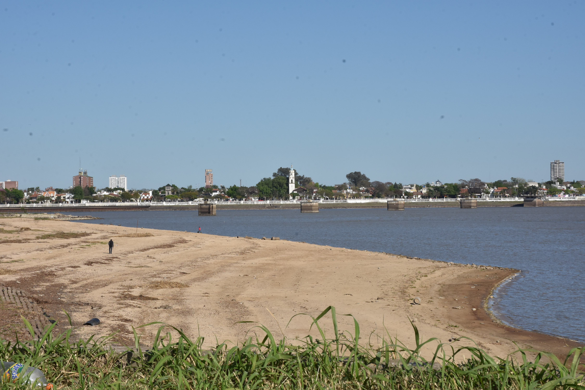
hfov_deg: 22.6
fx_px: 1463
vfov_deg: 15.2
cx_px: 292
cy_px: 195
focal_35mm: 90
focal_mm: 60
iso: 320
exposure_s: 1/320
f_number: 22
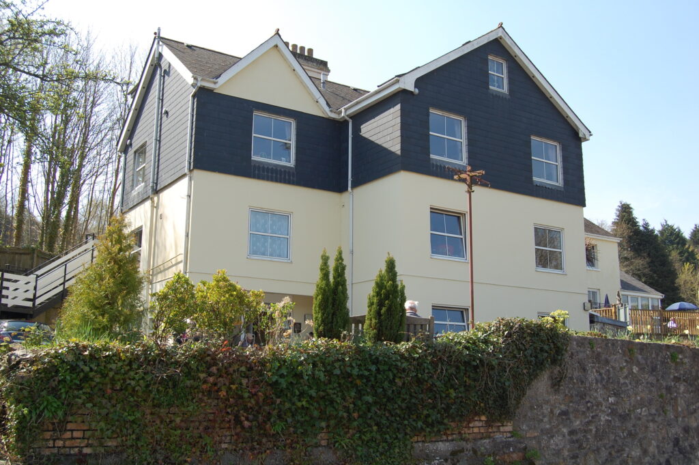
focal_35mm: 36
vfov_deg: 36.8
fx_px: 698
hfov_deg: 53.2
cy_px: 232
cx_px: 350
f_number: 8
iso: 200
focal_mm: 24
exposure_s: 1/250
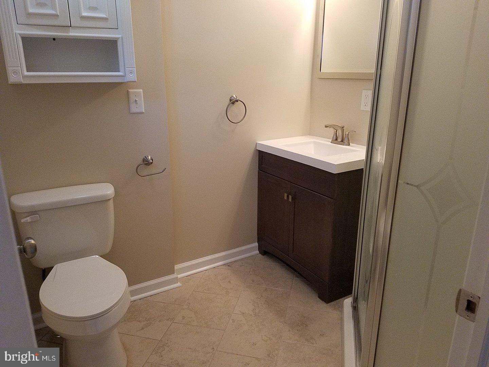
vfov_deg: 53.1
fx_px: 367
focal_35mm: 26
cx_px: 244
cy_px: 184
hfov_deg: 67.3
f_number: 1.7
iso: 160
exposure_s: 1/60
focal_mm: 4.2
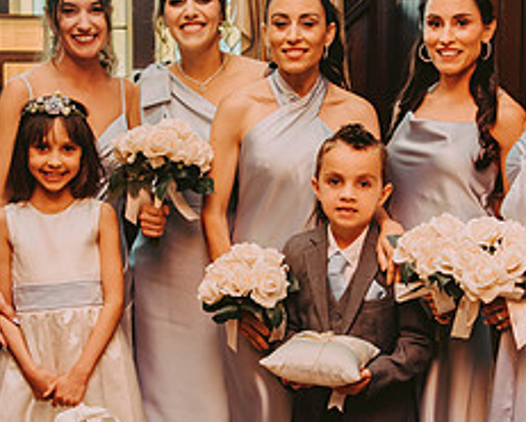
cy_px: 202
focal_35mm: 66
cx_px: 351
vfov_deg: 23.2
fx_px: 1028
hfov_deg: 28.5
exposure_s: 1/60
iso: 160
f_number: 2.8
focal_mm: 28
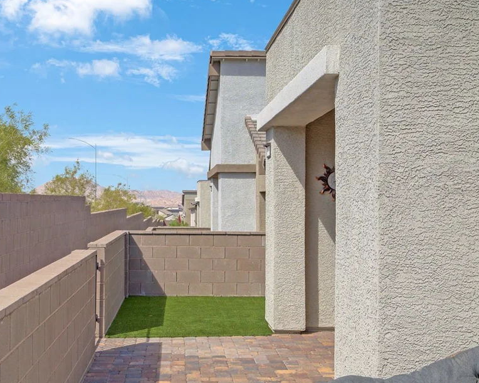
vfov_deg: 28.6
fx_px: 751
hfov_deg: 35.1
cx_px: 171
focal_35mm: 53
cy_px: 195
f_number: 8
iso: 160
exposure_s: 1/200
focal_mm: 28
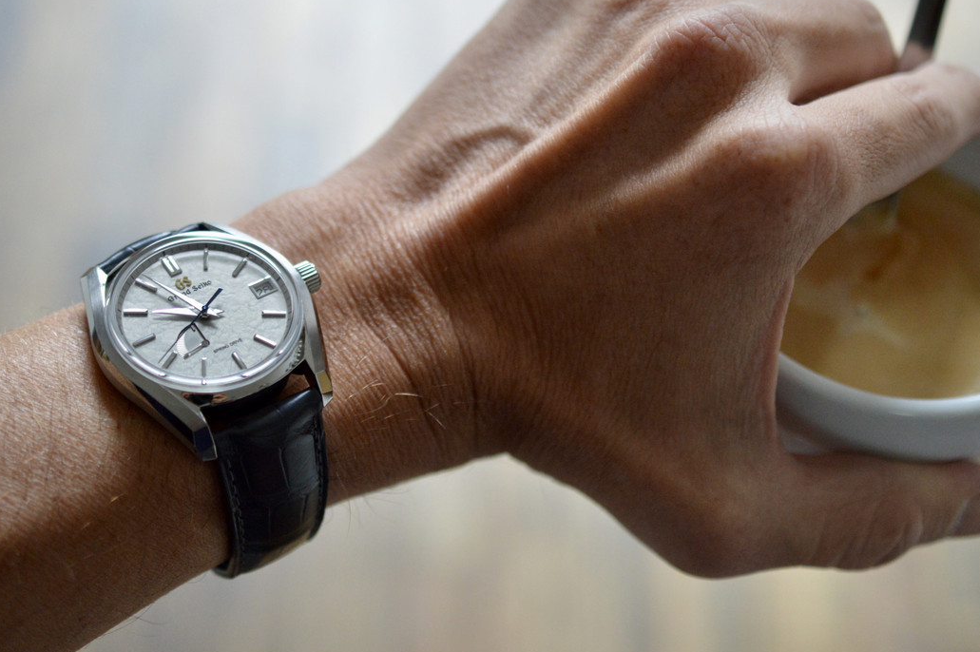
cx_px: 517
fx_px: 1904
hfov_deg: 28.9
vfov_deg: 19.4
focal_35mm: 70
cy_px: 294
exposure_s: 1/60
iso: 1400
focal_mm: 40
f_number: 3
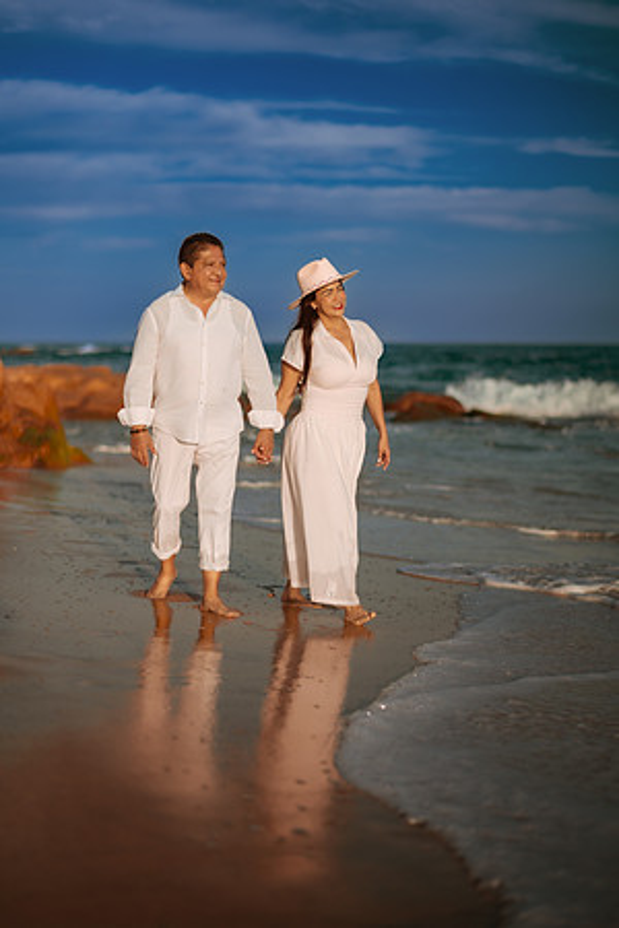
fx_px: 1496
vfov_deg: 34.5
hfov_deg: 23.4
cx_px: 310
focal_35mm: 58
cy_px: 464
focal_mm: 58
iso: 50
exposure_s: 1/8000
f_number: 1.6
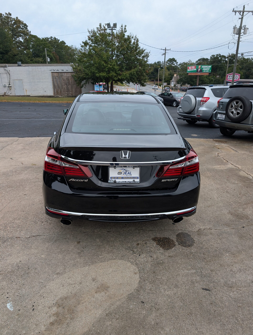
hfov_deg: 56.9
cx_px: 126
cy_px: 168
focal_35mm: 24
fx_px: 233
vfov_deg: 71.5
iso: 22
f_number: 1.68
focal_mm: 6.9
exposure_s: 1/590
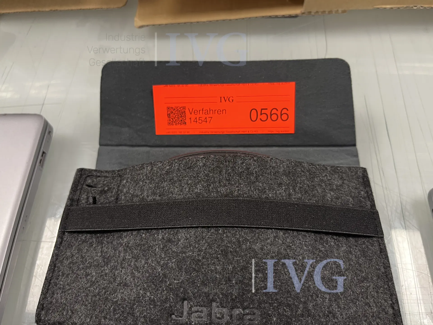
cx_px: 216
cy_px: 162
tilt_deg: -62.3
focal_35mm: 26
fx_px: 325
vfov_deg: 53.1
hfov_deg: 67.3
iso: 160
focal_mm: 5.1
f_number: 1.6
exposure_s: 1/60
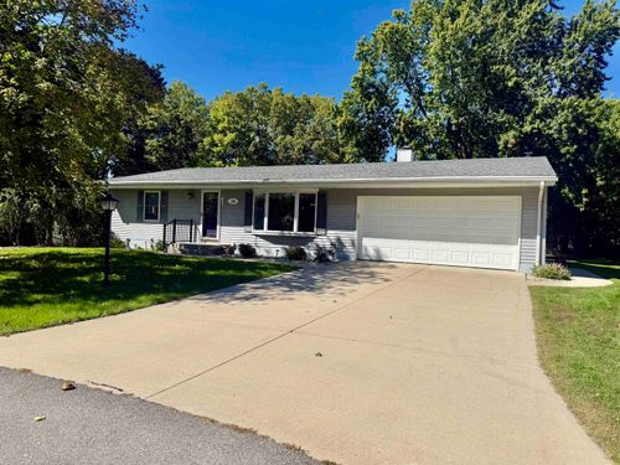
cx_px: 310
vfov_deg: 56.8
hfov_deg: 71.6
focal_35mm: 24
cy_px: 232
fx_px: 430
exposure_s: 1/4975
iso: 80
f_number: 1.78
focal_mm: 6.76
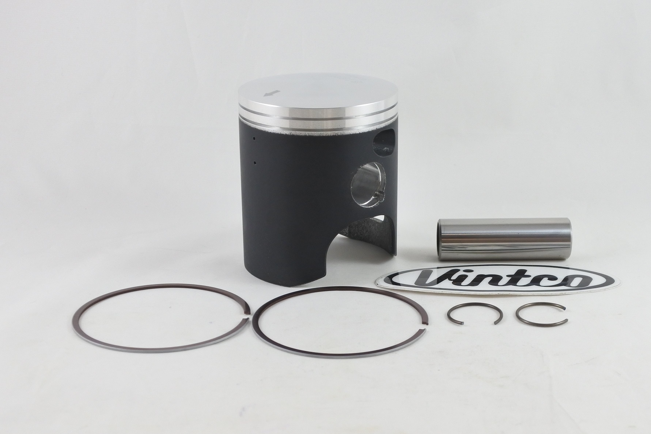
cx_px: 326
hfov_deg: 45.4
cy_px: 217
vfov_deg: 31.2
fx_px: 777
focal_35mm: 43
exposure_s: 1/125
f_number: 4.5
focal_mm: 16.1
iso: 450
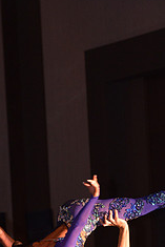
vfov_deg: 6.9
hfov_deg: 4.7
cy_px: 297
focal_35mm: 296
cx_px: 85
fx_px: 2032
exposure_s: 1/250
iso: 1600
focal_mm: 120
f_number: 5.6
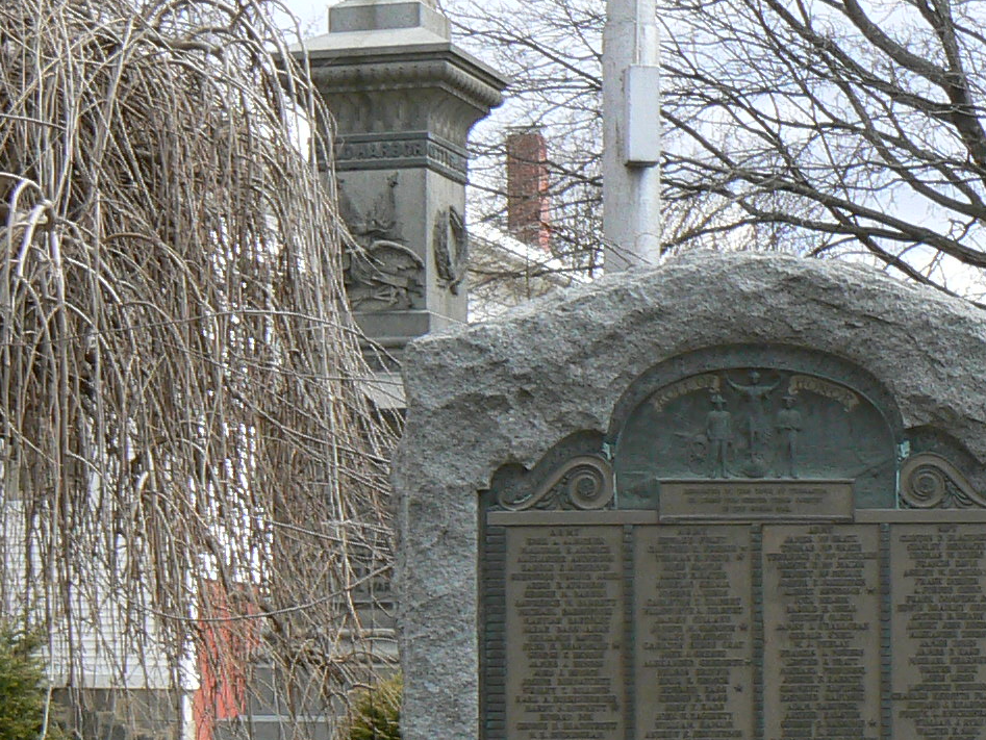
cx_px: 598
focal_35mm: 107
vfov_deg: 13.8
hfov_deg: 18.3
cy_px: 512
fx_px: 3049
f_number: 5.6
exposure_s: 1/320
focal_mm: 6
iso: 80
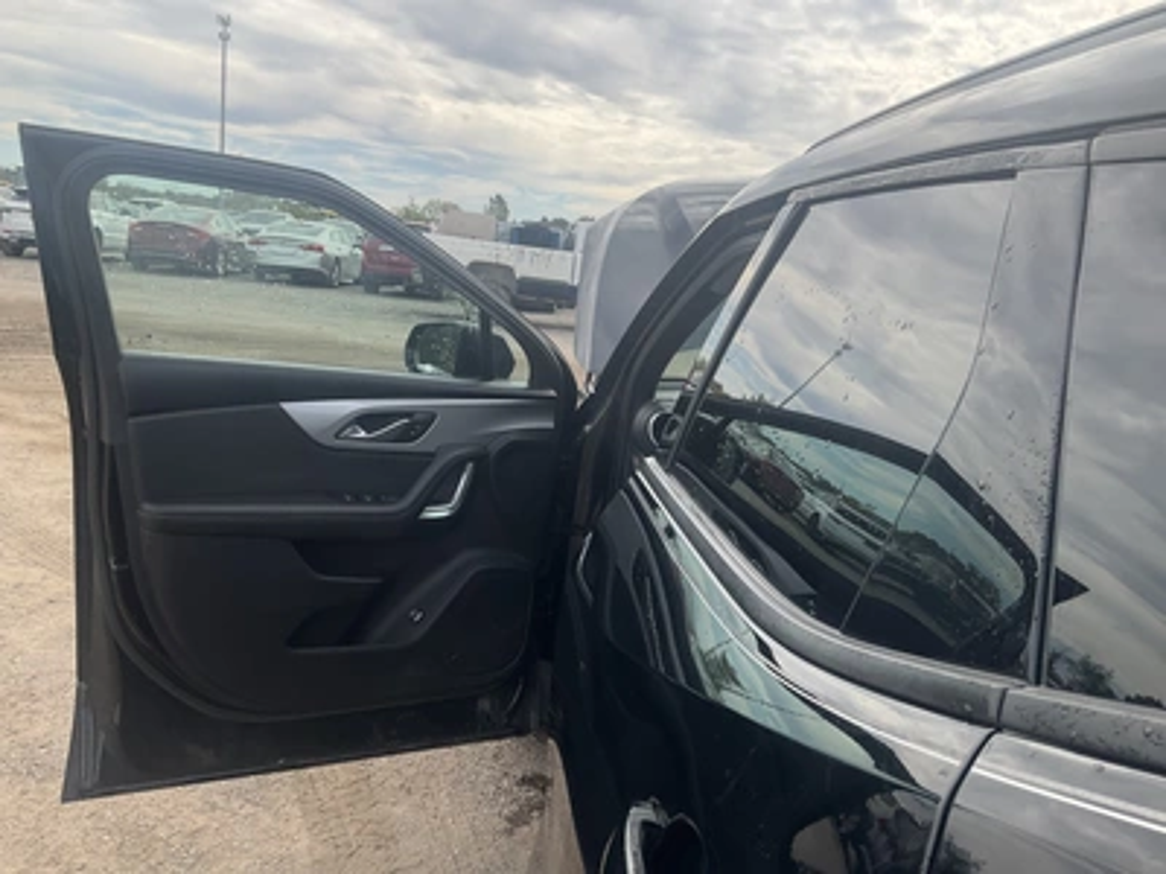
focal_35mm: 29
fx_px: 977
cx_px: 583
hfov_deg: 61.7
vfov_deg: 48.2
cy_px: 437
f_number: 1.8
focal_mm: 3
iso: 25
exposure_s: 1/1168
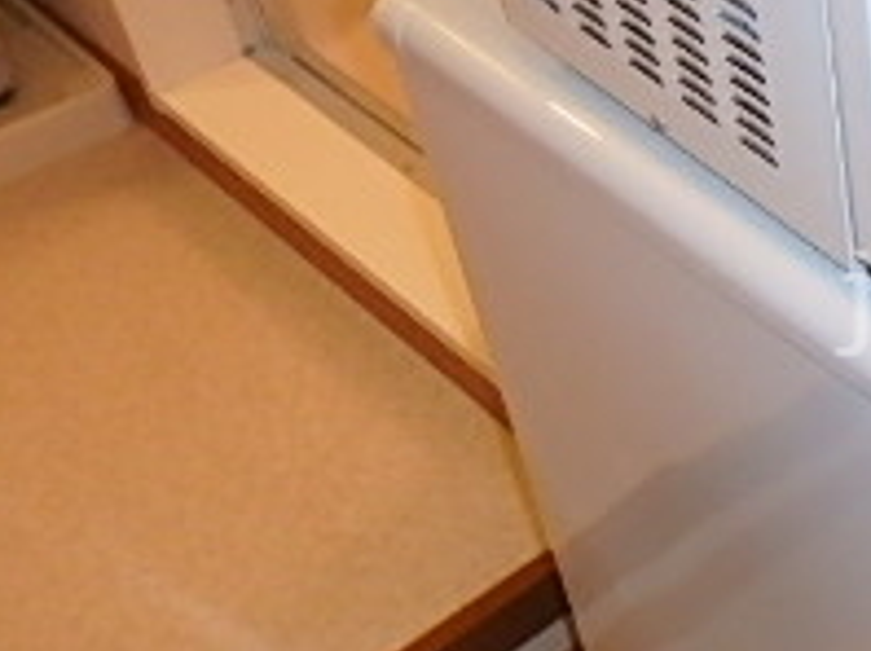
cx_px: 1135
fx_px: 1709
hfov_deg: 24.8
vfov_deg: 21.6
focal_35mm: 68
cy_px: 304
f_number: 3.5
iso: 400
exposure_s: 1/30
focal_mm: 3.7
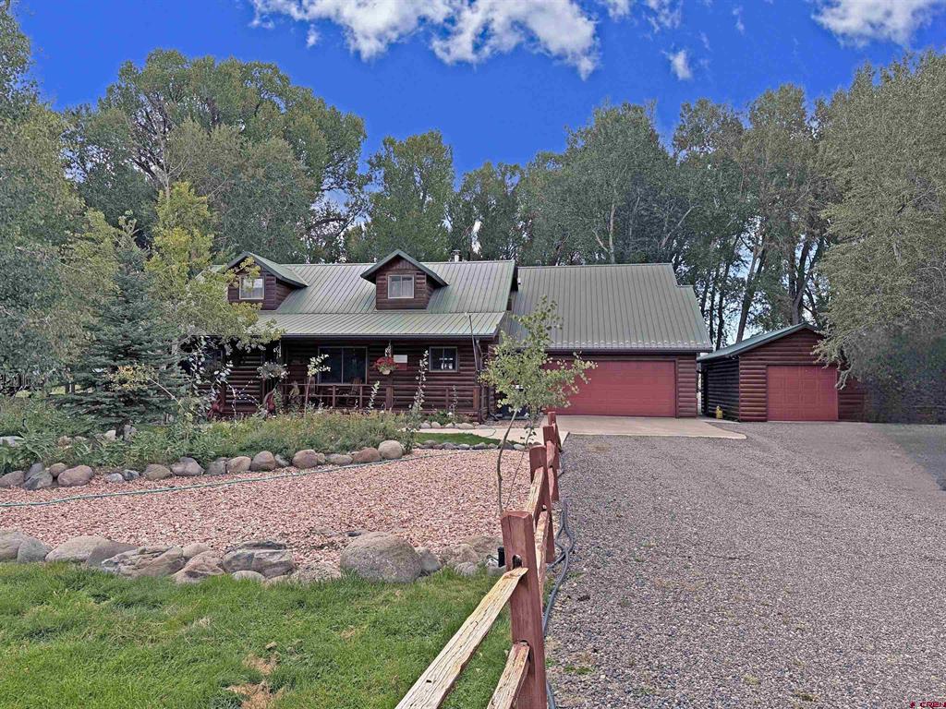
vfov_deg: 56.8
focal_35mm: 24
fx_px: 656
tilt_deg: +1.7
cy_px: 354
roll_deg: +0.5
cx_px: 473
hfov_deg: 71.6
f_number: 1.78
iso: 100
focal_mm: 6.76
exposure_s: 1/1361
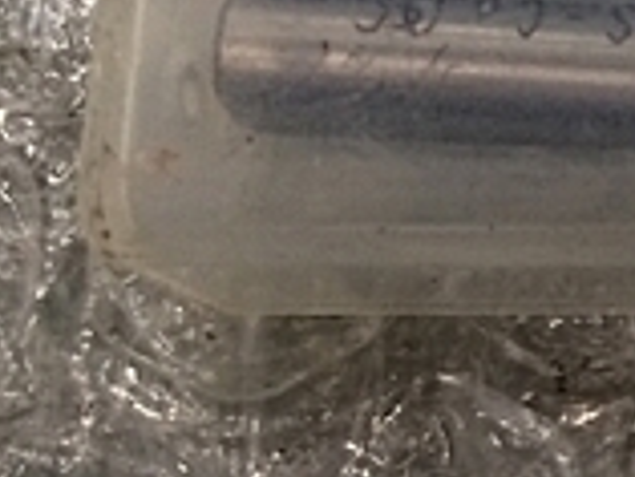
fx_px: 2166
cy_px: 146
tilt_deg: -79.4
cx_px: 1254
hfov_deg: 14.1
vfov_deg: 12.5
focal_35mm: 118
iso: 64
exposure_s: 1/30
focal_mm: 4.15
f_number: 2.2
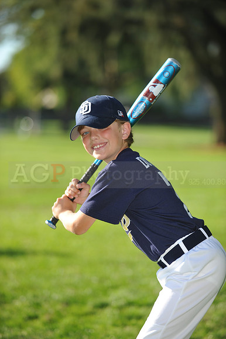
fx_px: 1461
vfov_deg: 13.3
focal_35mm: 155
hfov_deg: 8.8
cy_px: 170
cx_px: 113
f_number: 4
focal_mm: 155
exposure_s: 1/1000
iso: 200
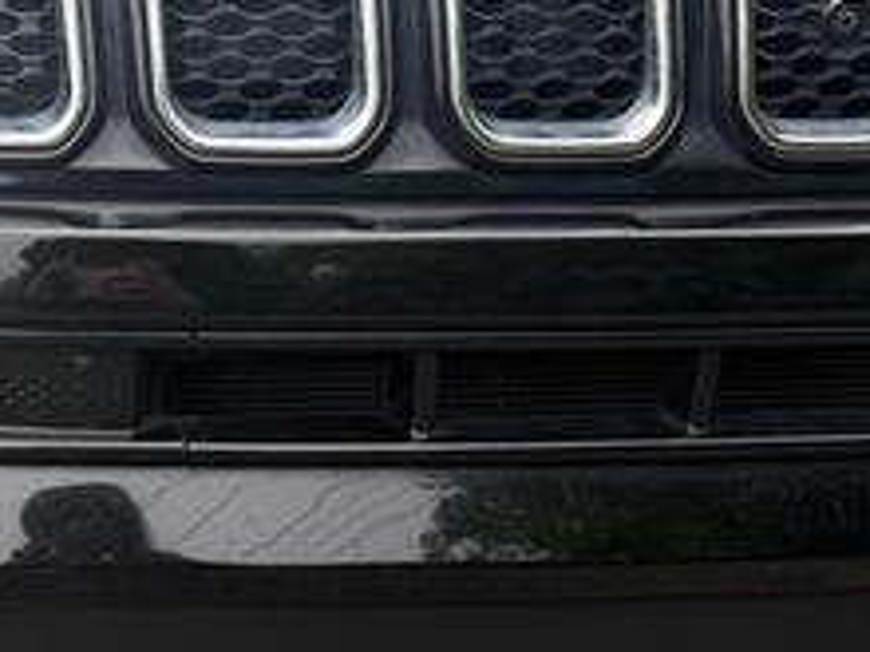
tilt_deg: -16.0
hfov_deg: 31.5
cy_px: 332
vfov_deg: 26.6
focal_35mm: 55
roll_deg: +3.4
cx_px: -55
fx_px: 1382
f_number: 1.78
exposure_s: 1/813
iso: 100
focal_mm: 6.76
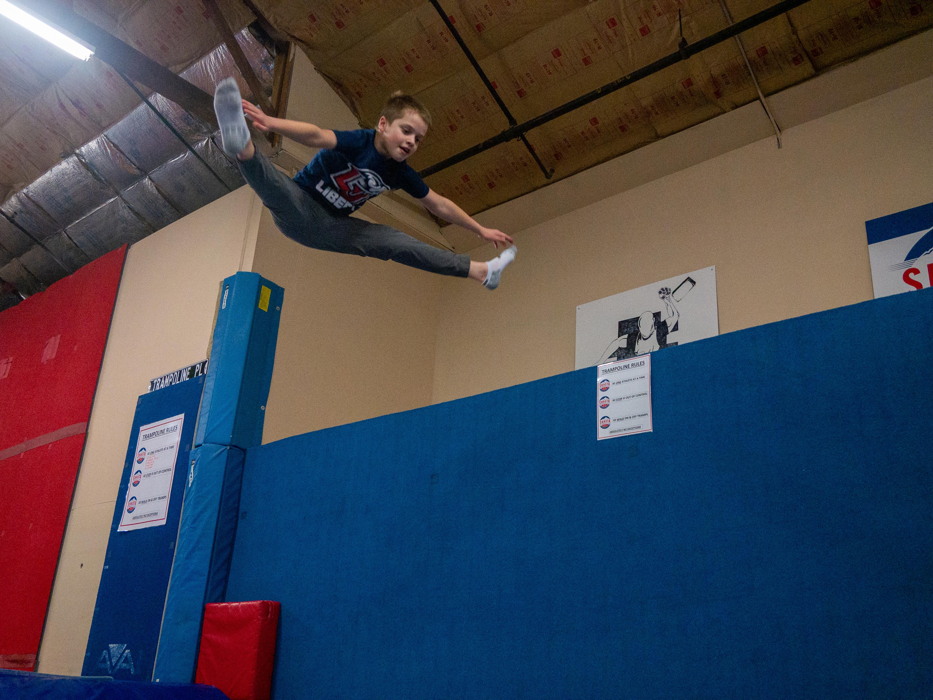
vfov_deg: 41.8
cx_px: 466
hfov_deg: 53.9
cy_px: 350
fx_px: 917
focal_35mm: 34
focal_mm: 17
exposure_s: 1/100
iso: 3200
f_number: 4.5
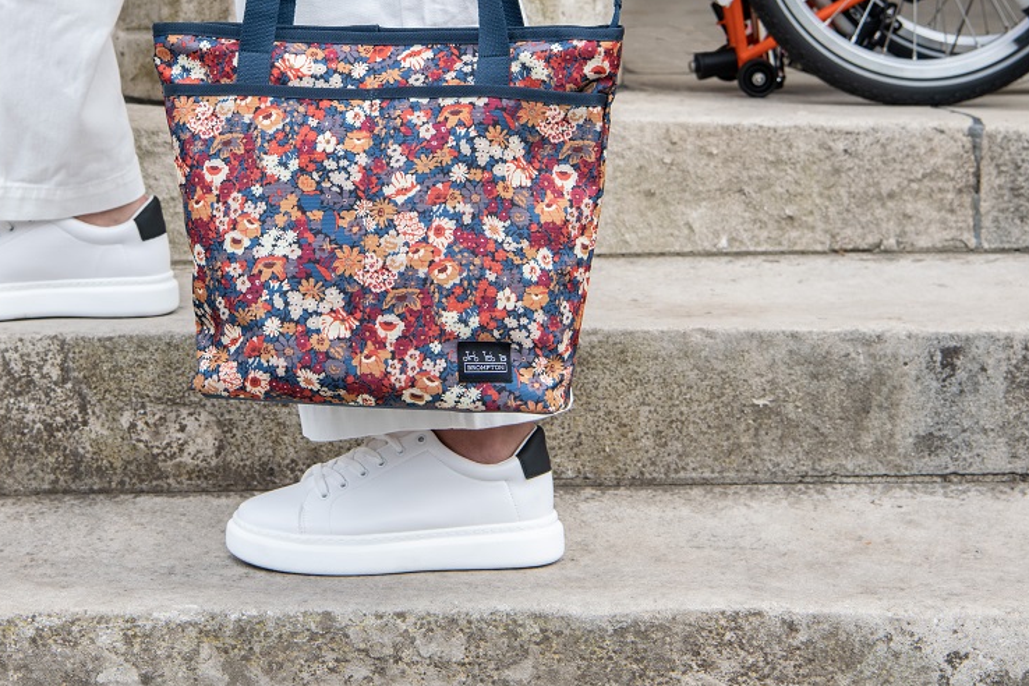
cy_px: 117
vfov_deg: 16.1
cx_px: 352
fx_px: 2401
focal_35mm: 84
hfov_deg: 24.1
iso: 400
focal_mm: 50
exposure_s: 1/400
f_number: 7.1
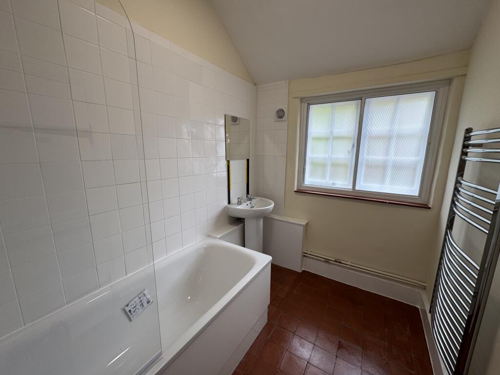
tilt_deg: -10.3
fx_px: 202
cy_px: 188
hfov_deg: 102.1
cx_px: 250
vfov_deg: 85.7
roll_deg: +0.2
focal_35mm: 14
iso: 40
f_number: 2.2
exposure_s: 1/100
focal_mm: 2.22
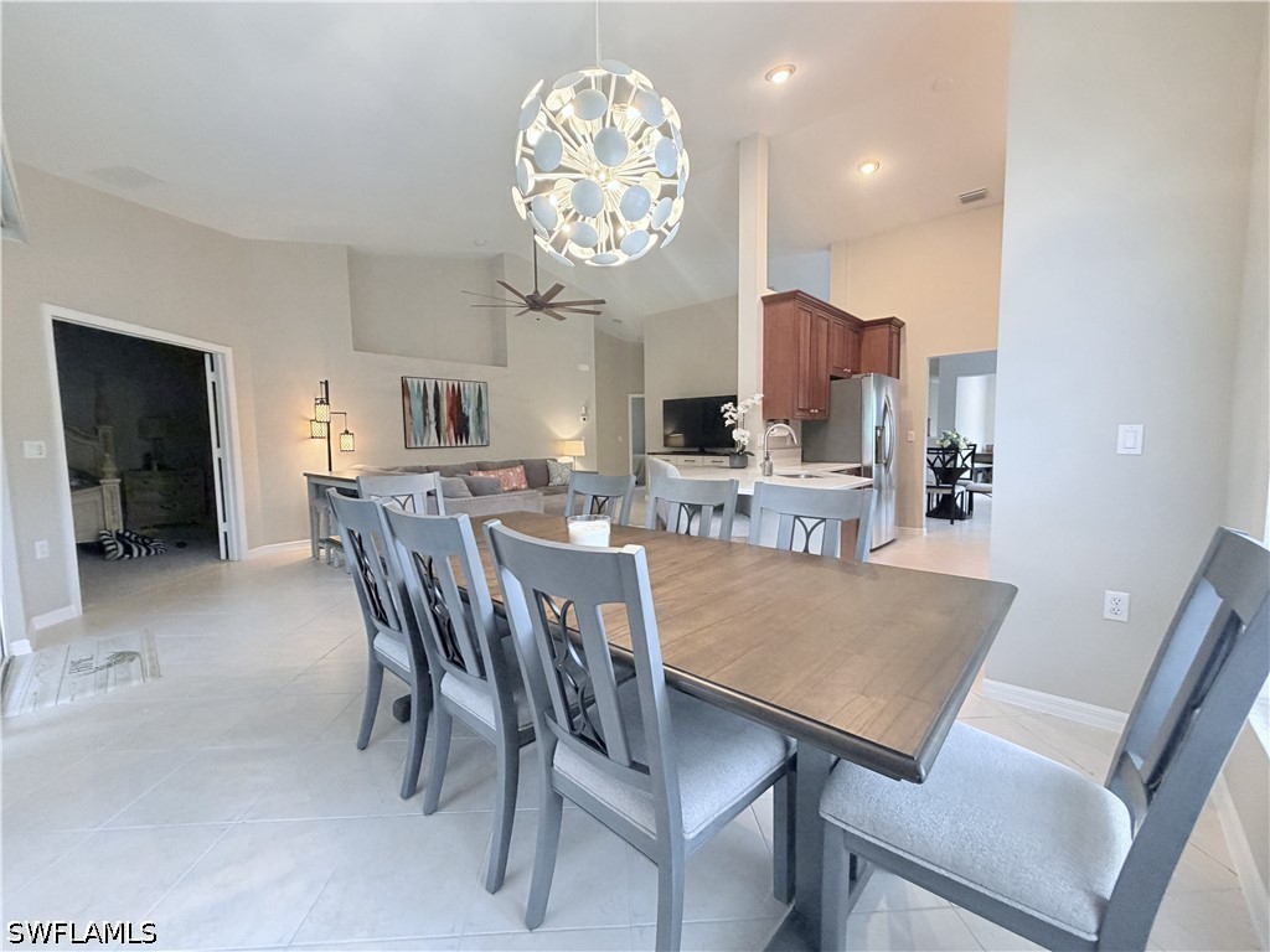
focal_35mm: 14
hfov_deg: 102.1
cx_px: 635
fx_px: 514
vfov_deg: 85.7
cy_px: 476
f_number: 2.2
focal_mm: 2.22
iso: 250
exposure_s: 1/60
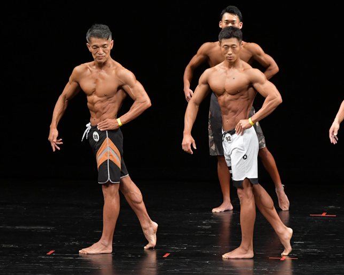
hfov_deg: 6.3
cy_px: 138
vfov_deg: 5.1
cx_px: 194
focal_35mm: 306
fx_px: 3114
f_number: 5.6
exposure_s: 1/400
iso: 3200
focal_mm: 180
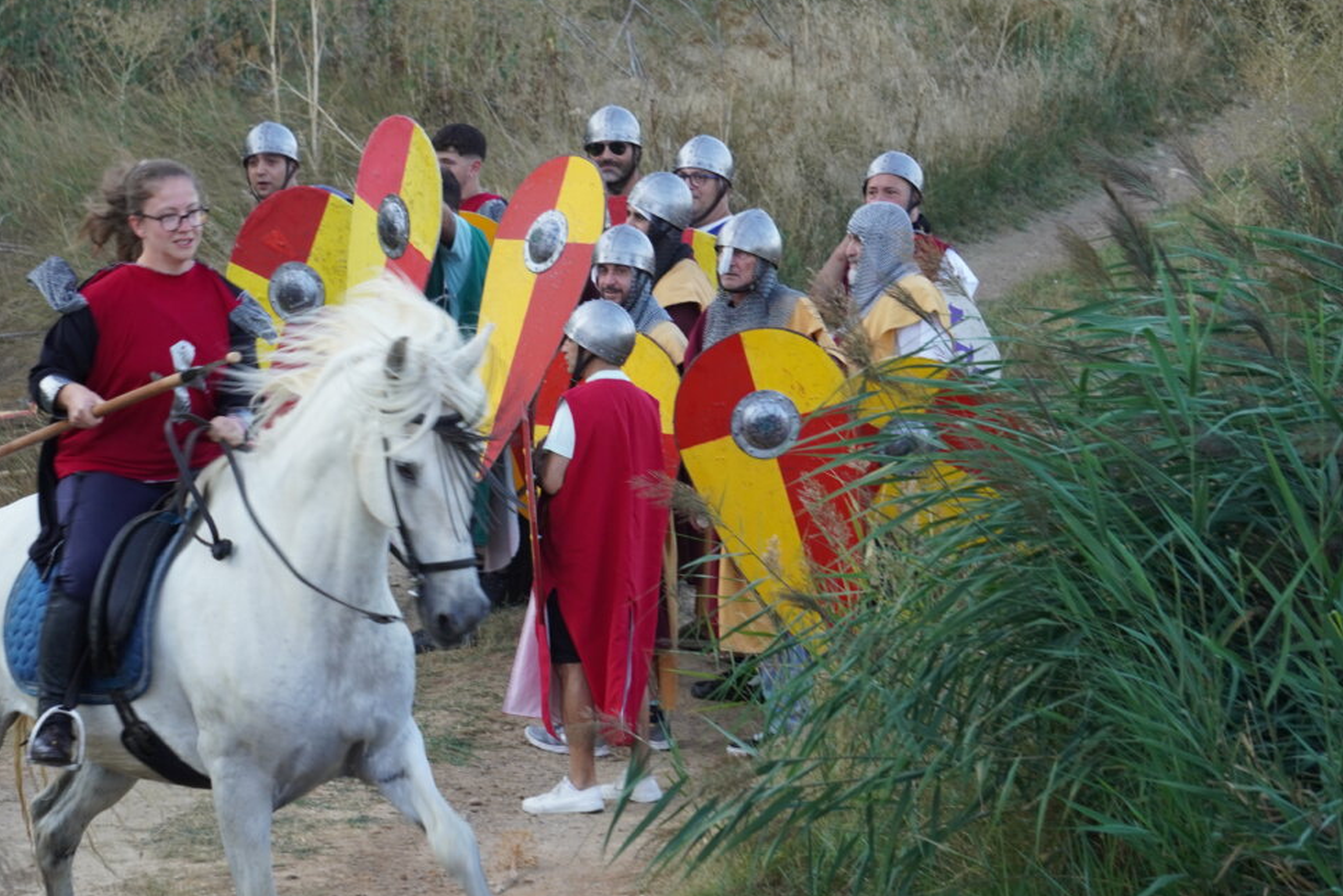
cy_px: 393
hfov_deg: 9.1
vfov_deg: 6.1
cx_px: 480
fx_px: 8433
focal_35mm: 226
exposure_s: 1/200
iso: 400
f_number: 5.6
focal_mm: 114
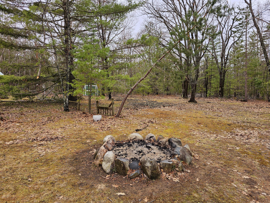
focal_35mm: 23
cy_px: 102
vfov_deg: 58.9
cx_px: 135
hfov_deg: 73.9
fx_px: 179
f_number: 1.7
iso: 10
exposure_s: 1/227
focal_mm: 6.3
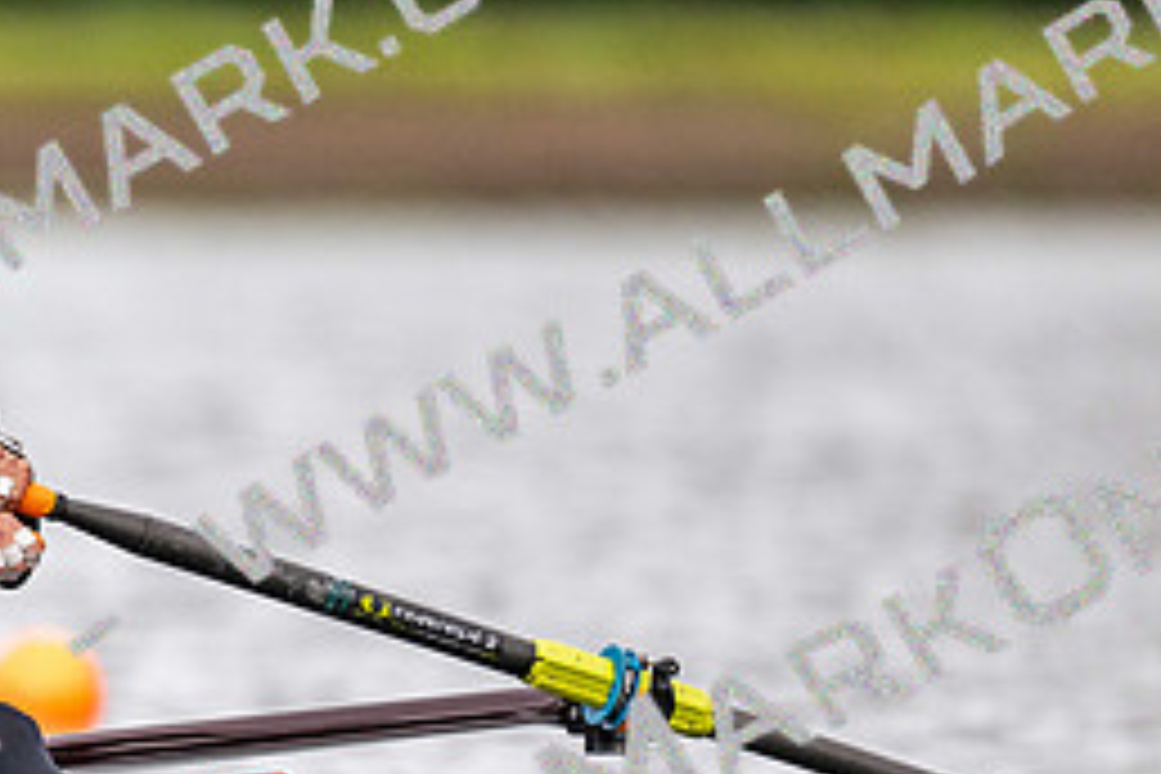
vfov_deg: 1.0
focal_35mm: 1349
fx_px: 43502
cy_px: 659
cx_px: -135
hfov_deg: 1.5
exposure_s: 1/2500
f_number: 4
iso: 720
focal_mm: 600
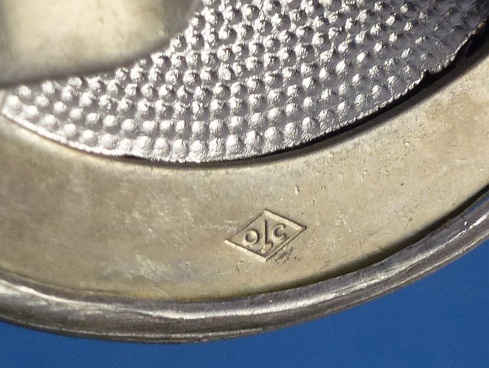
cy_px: 184
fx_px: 1160
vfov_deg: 18.0
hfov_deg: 23.8
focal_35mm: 82
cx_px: 244
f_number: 4.8
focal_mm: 14.8
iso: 200
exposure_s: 1/80
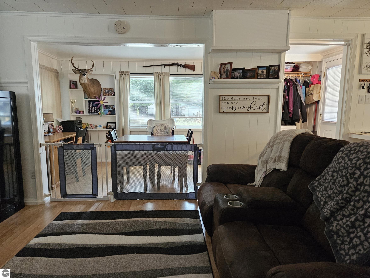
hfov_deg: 73.9
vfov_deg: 58.9
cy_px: 139
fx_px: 246
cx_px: 185
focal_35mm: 23
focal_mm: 5.4
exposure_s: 1/120
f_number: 1.8
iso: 800
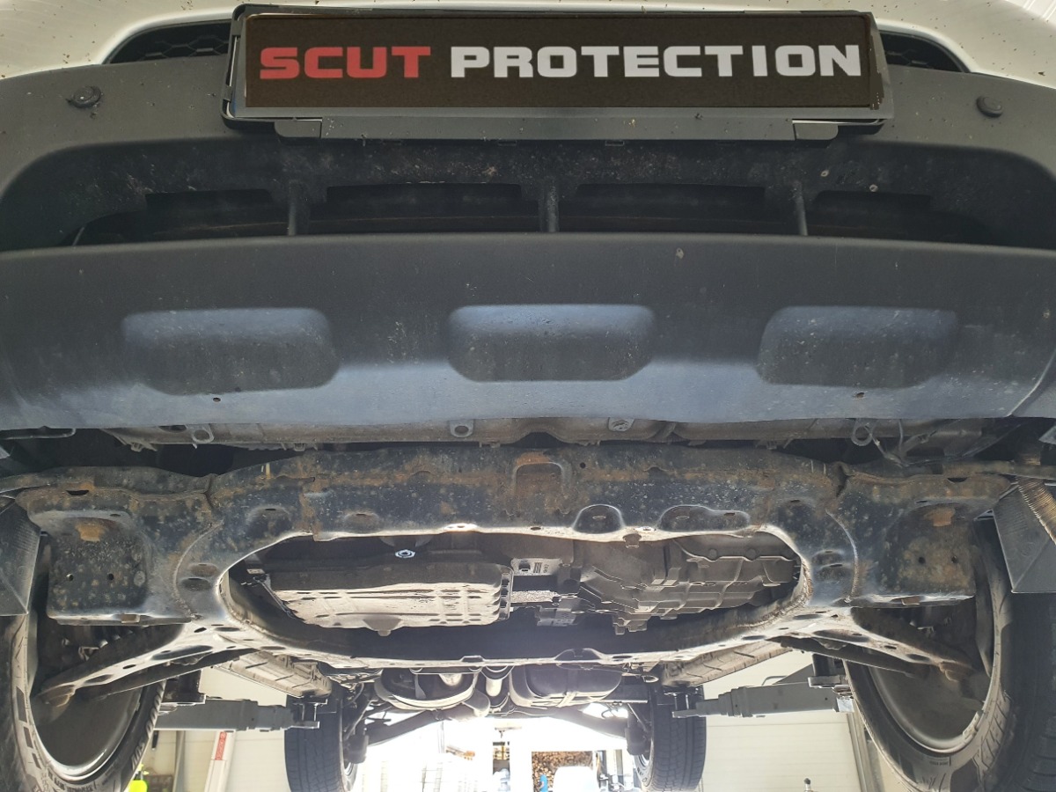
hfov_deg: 67.3
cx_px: 528
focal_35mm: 26
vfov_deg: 53.1
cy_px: 396
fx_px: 793
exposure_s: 1/50
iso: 250
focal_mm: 4.32
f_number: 2.4
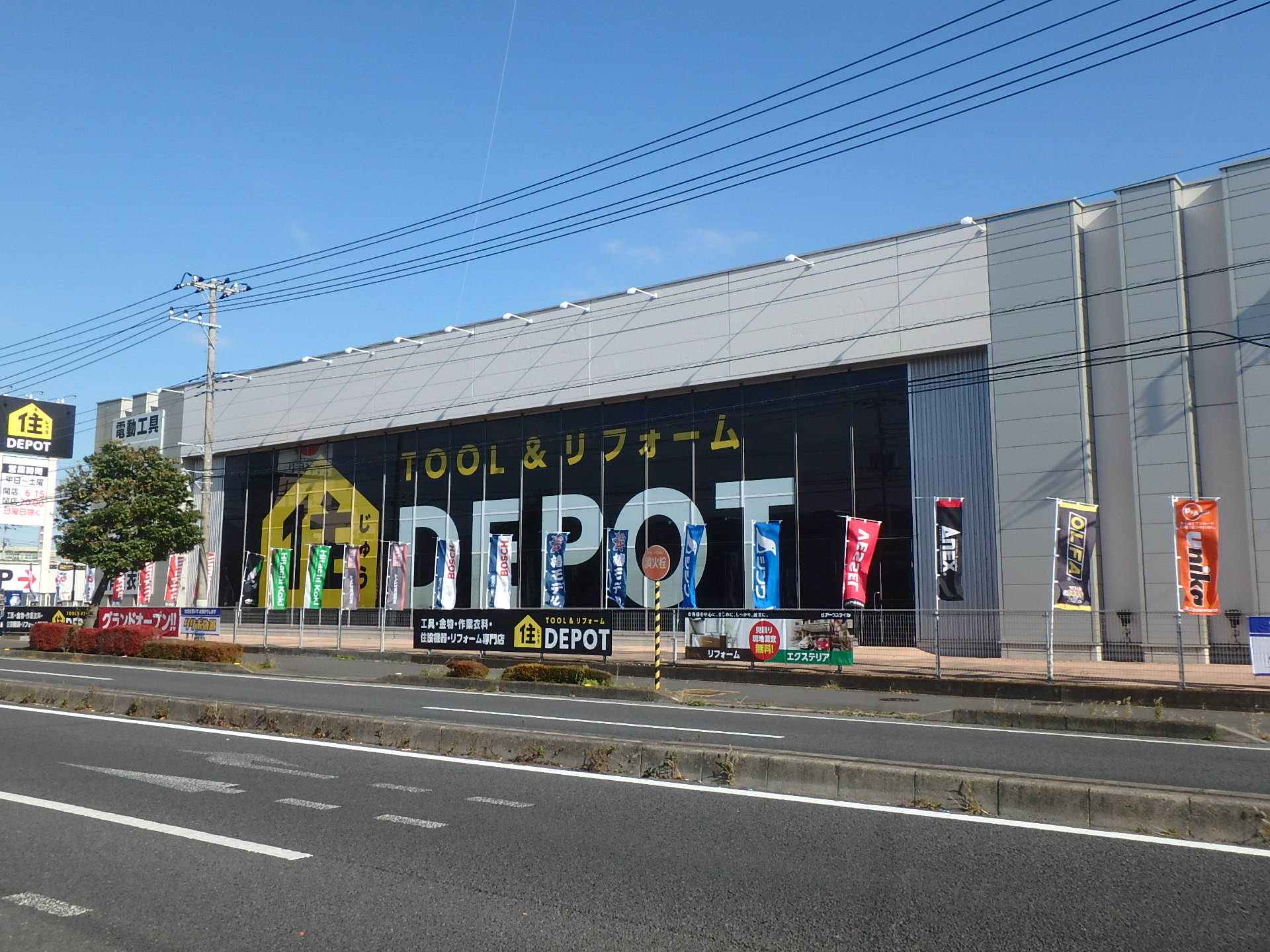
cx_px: 635
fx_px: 1137
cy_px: 476
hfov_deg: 58.4
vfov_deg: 45.4
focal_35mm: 31
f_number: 4.7
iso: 125
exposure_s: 1/800
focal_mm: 5.6
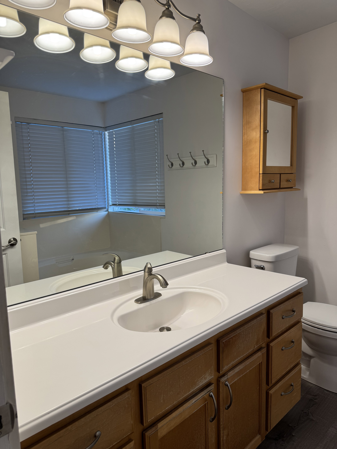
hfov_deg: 56.8
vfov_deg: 71.6
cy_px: 224
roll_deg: +1.7
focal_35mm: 24
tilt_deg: -7.5
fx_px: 312
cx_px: 168
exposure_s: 1/120
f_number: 1.78
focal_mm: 6.76
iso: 64
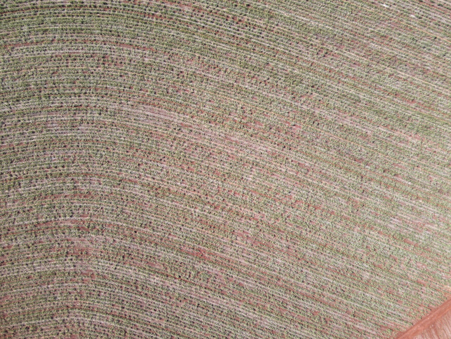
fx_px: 313
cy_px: 170
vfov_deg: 56.8
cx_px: 226
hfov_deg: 71.6
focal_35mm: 24
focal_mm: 4.5
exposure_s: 1/320
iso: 100
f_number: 2.8
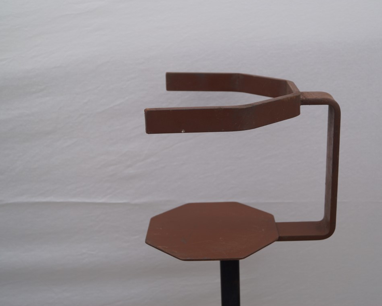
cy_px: 151
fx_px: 543
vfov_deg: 31.5
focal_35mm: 48
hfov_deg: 38.6
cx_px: 232
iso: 100
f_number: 4.5
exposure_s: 1/250
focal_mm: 28
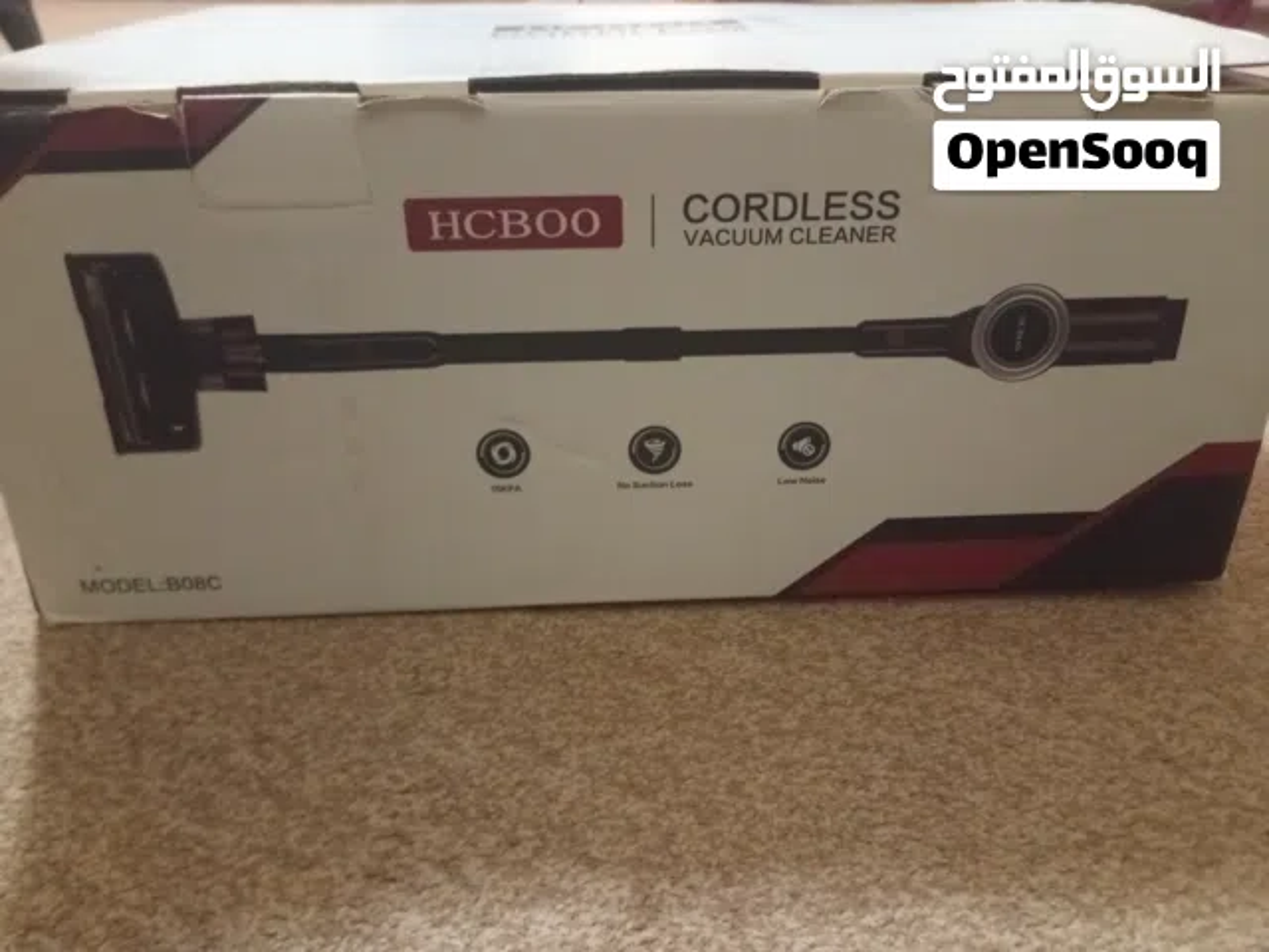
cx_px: 634
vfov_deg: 53.1
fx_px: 953
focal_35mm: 26
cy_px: 476
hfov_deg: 67.3
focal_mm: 3.96
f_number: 1.8
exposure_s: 1/14.3
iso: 4978
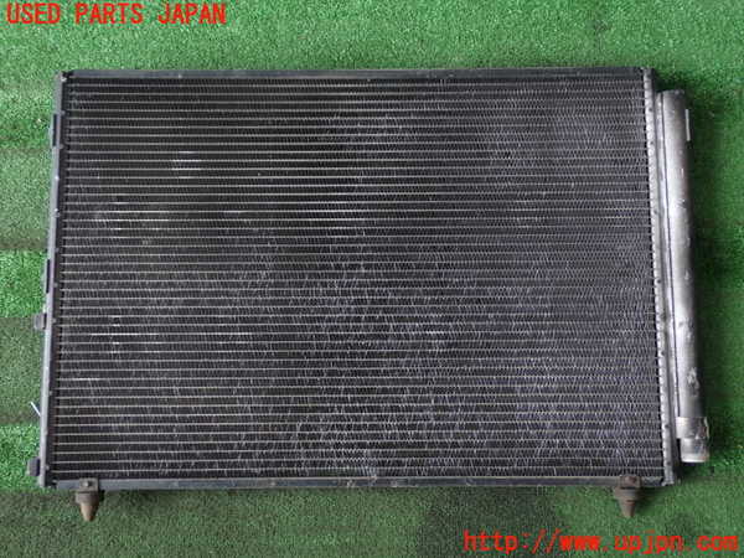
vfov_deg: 37.7
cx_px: 372
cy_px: 279
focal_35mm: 38
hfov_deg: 49.0
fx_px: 817
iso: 200
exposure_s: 1/50
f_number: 2.7
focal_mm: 6.83
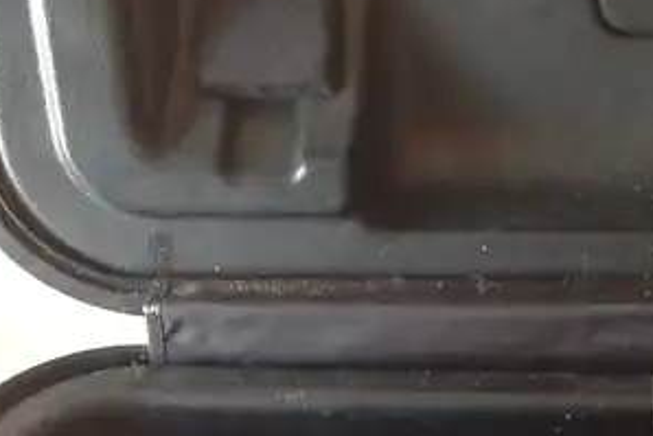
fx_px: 2214
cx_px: 712
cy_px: 502
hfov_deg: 16.3
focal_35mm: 122
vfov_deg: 11.1
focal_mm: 4.28
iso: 80
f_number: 2.4
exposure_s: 1/15
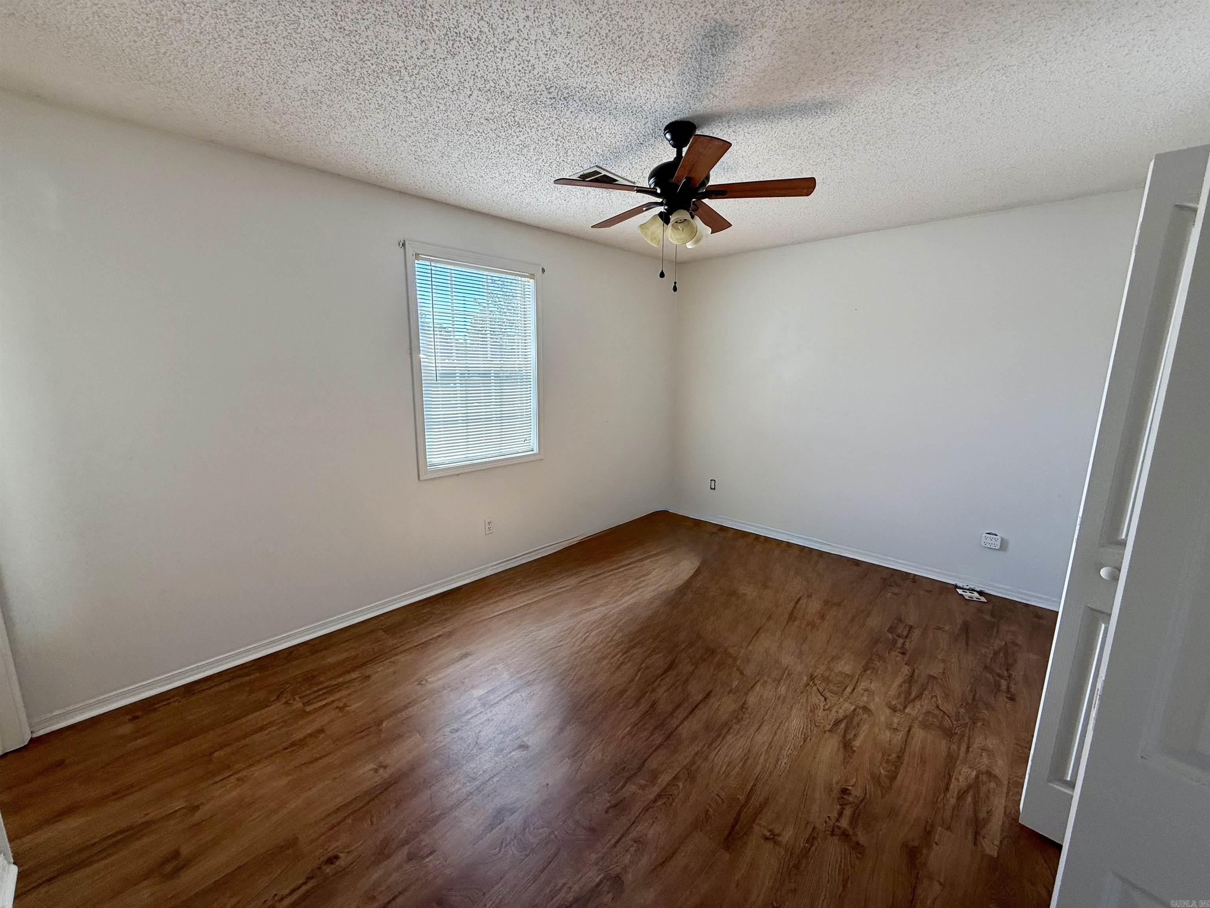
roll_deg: -0.4
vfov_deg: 85.7
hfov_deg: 102.1
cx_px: 605
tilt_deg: -9.5
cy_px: 454
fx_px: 489
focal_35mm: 14
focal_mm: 2.22
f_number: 2.2
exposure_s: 1/156
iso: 64
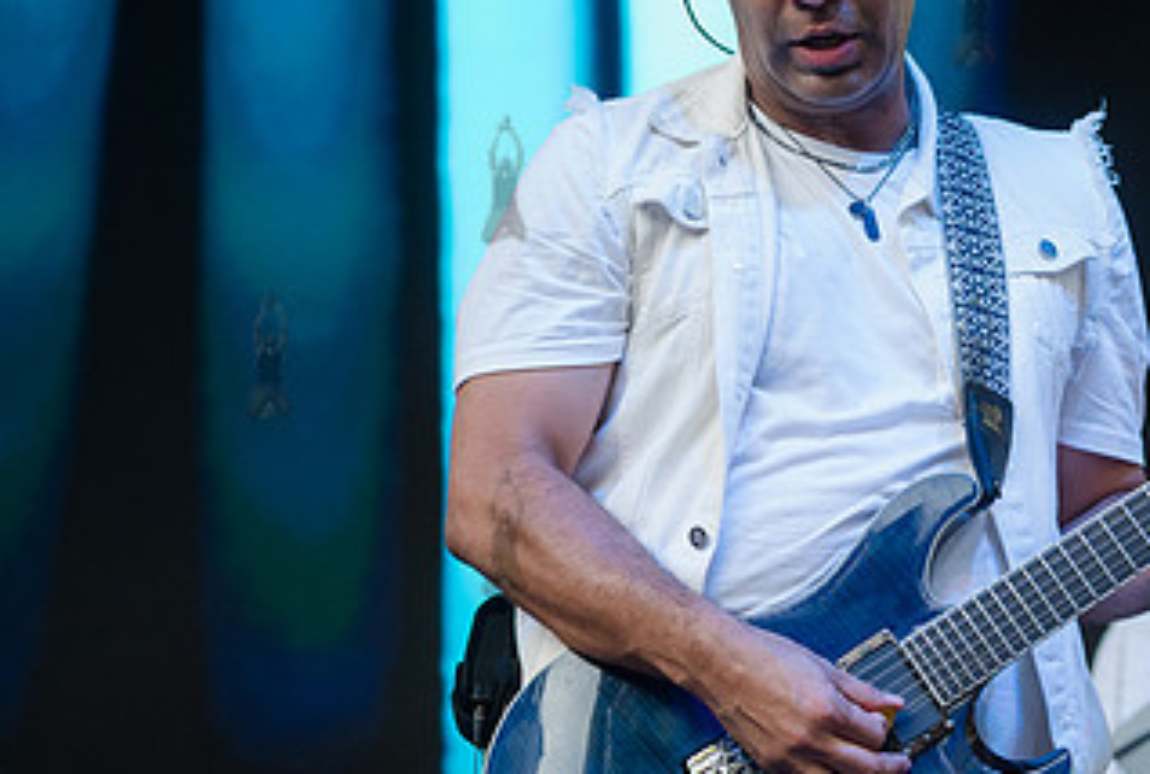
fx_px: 4965
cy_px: 315
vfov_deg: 8.9
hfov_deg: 13.1
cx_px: 1039
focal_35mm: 155
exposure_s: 1/800
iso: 1600
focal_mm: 80
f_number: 4.5
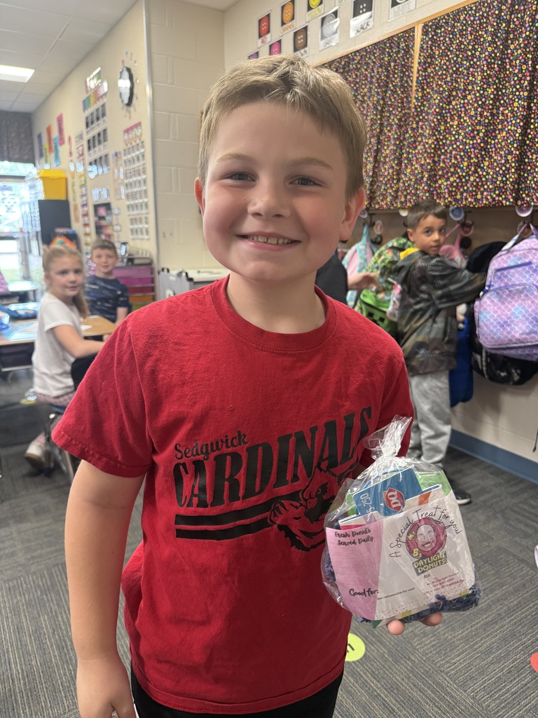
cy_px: 359
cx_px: 269
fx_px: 497
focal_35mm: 24
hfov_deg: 56.8
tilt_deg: -14.2
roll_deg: -0.4
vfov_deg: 71.6
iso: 320
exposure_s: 1/60
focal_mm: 6.76
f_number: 1.78
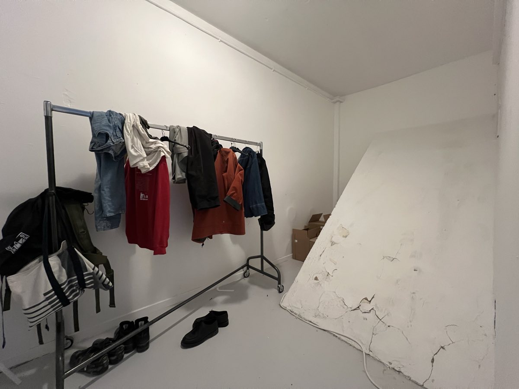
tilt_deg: -2.4
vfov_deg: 89.9
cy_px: 194
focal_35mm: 13
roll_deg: +0.0
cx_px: 260
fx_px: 195
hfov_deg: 106.2
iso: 640
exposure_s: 1/50
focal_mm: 1.57
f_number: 1.8
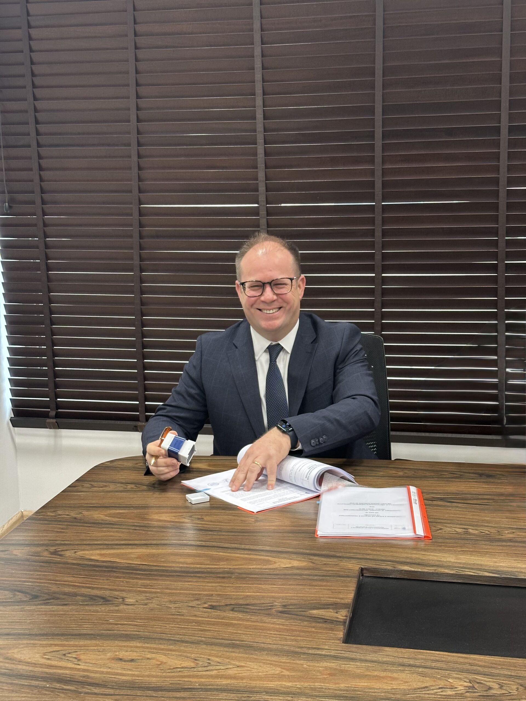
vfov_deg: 39.7
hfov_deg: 30.3
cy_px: 350
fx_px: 972
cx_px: 263
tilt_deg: -9.5
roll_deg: +0.4
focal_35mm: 48
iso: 160
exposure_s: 1/50
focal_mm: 6.86
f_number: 1.78
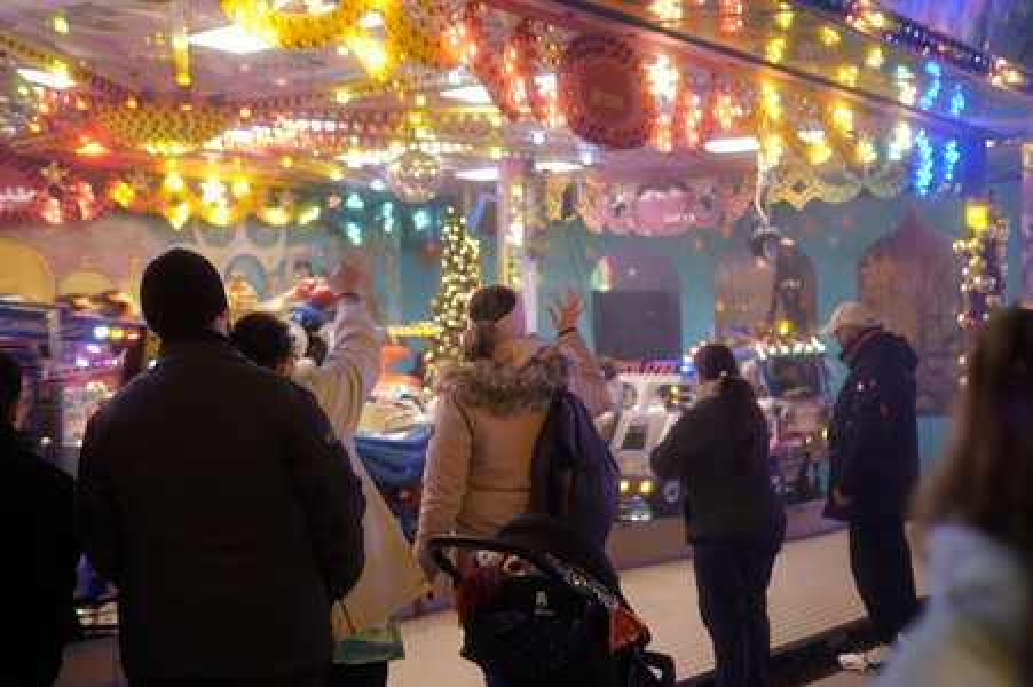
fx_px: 1290
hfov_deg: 43.6
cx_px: 516
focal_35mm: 45
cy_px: 344
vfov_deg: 29.8
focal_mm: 30
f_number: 1.4
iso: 100
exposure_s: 1/30
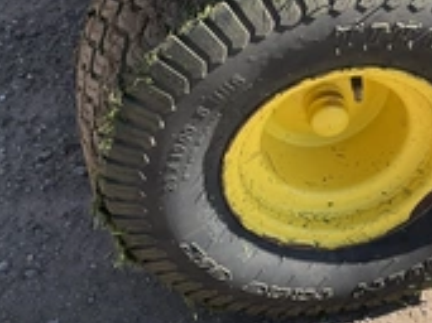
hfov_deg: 28.4
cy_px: 189
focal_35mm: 68
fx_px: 848
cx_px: 288
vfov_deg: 21.6
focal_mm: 3
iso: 25
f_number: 1.8
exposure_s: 1/599
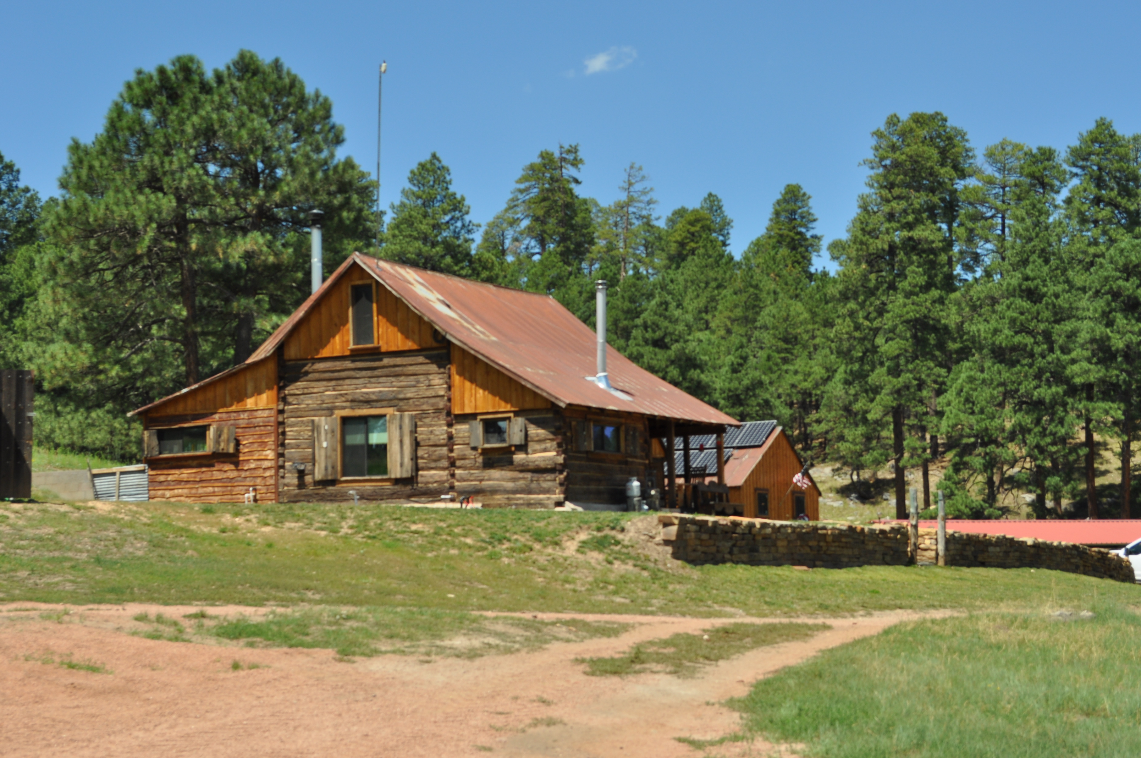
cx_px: 570
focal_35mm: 66
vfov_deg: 20.6
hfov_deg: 30.5
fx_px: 2089
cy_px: 379
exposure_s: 1/400
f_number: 10
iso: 200
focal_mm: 44
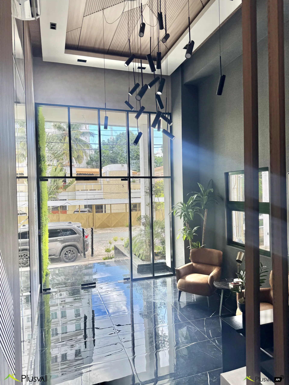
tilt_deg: -1.0
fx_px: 267
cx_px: 144
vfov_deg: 71.6
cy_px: 192
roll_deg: +0.2
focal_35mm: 24
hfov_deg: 56.8
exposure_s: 1/168
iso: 80
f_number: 1.78
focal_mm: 6.76
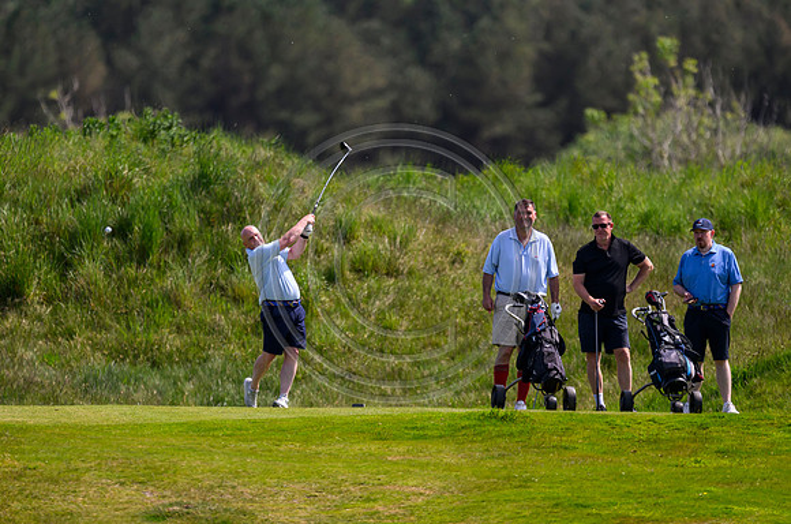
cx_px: 390
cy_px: 213
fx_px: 16352
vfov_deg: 1.8
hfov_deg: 2.8
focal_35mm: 746
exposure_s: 1/2500
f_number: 4
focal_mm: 560
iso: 500
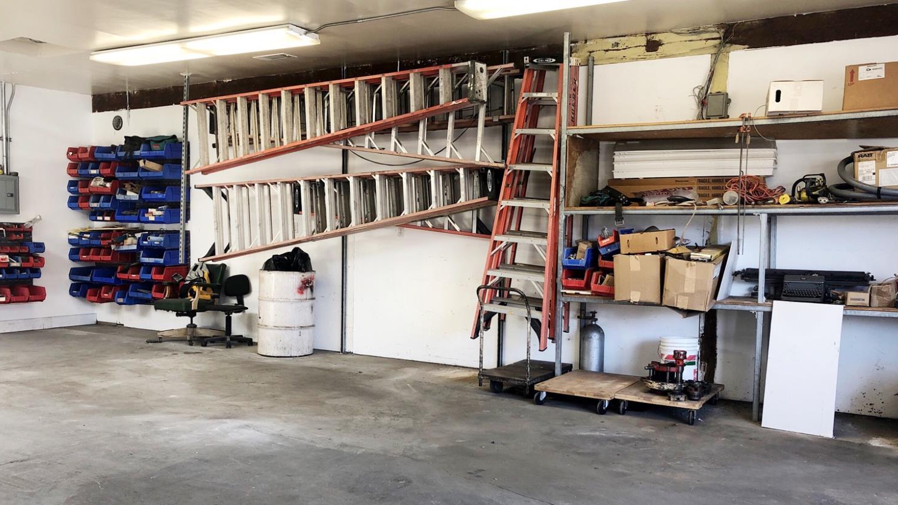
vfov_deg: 37.7
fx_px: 738
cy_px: 294
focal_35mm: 31
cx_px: 450
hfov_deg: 62.6
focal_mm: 4
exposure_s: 1/40
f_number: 1.8
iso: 25
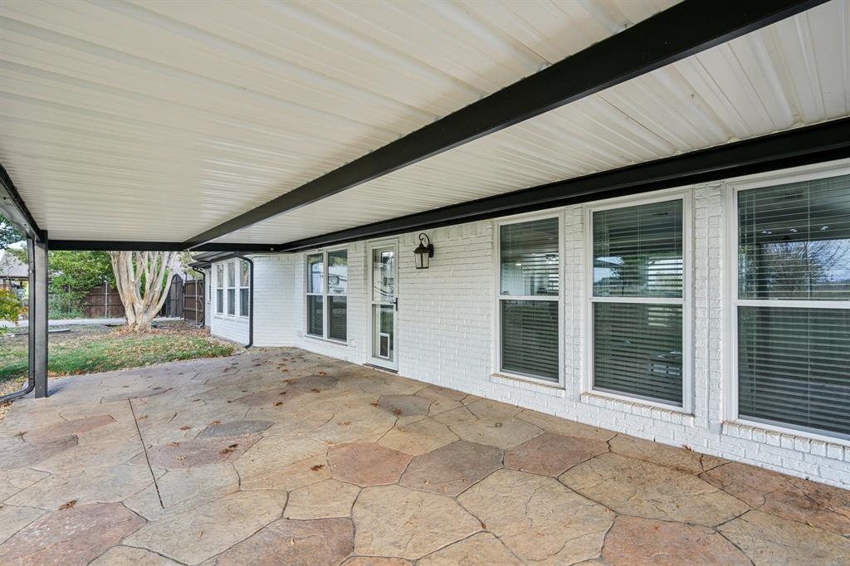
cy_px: 283
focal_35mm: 16
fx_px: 378
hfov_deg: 96.8
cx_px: 425
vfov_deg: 73.7
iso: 200
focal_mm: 16
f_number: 8
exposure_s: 1/30
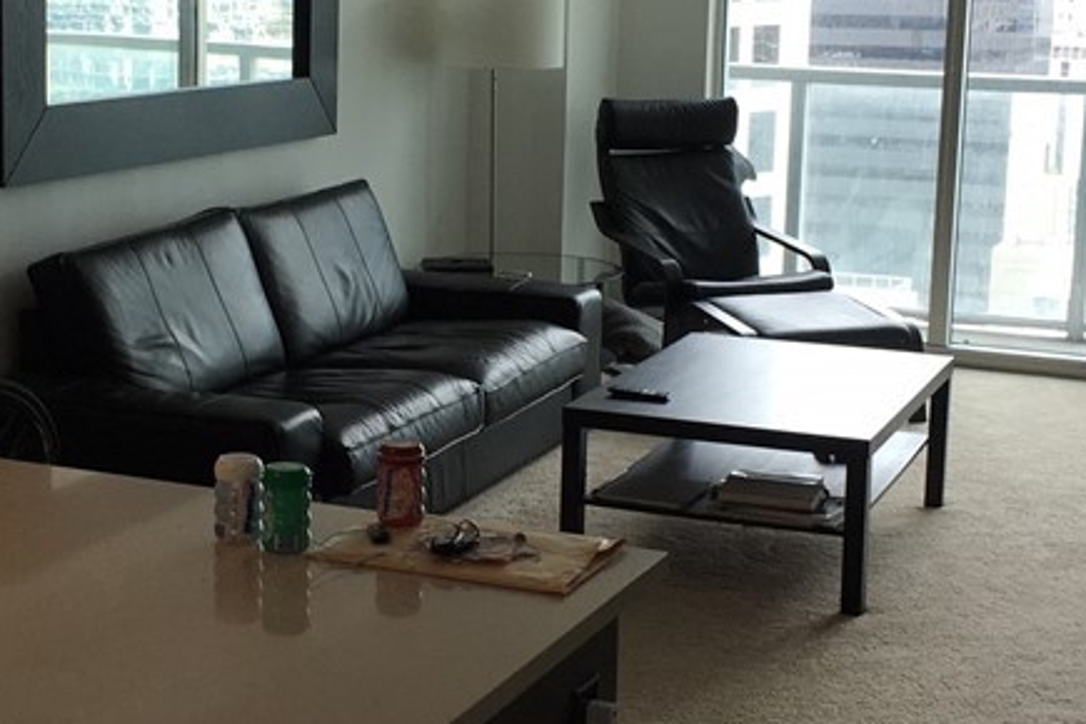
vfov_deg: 19.2
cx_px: 362
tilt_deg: -8.8
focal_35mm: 71
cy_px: 312
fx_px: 2142
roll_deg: -0.2
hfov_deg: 28.3
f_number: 2.2
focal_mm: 4.15
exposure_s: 1/120
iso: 32
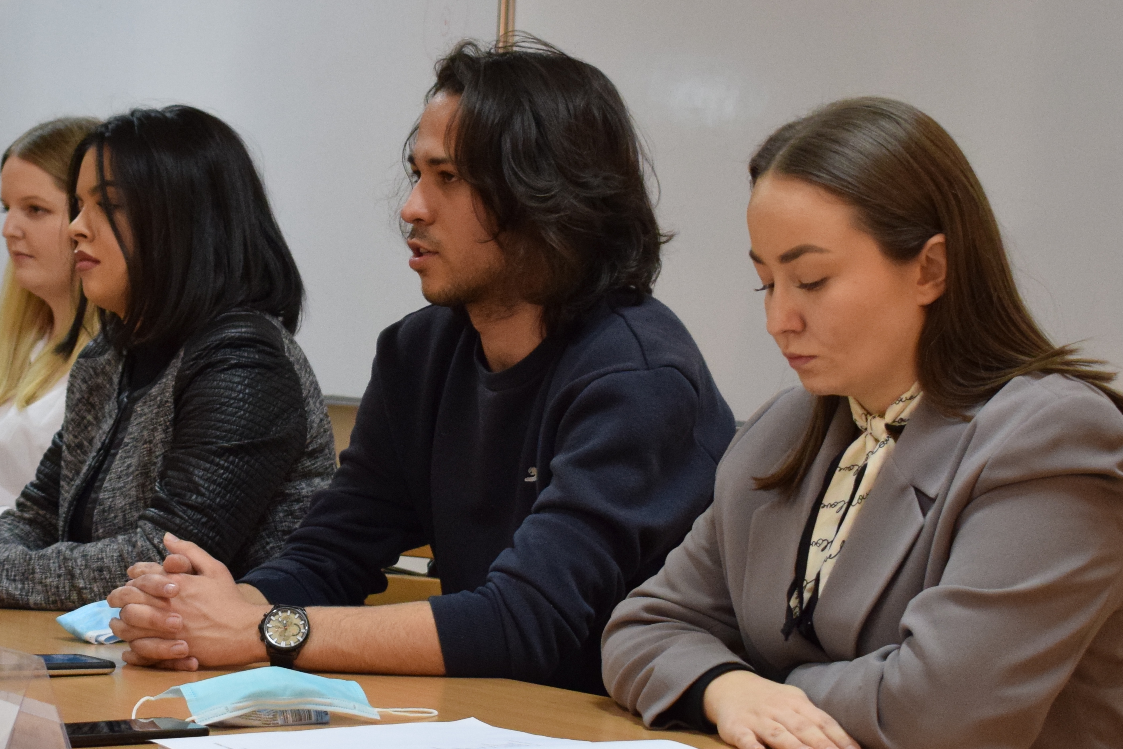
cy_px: 392
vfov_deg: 12.6
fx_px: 3400
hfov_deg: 18.6
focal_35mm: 109
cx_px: 296
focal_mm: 34
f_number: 4.5
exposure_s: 1/60
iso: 1250
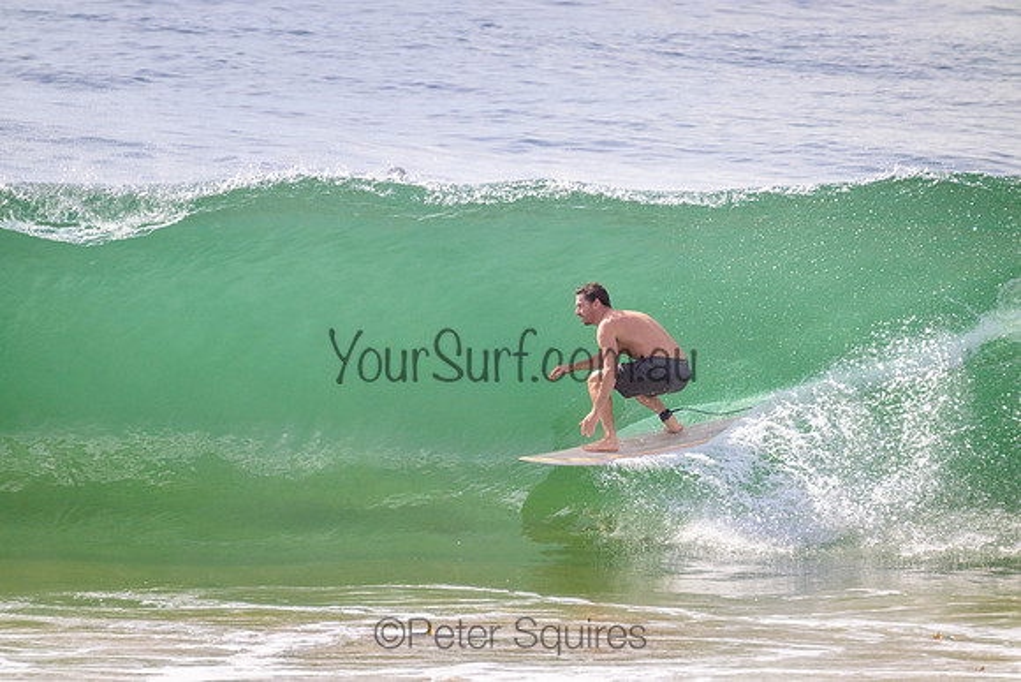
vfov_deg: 2.2
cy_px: 341
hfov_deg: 3.3
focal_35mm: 620
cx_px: 510
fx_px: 17587
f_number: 11
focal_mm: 620
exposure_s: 1/2000
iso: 1000
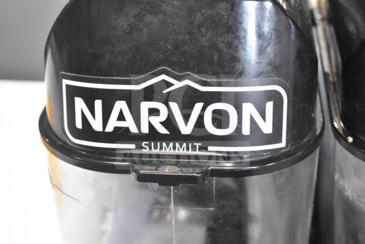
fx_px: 730
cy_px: 122
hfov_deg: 28.1
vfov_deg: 18.9
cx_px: 182
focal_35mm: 72
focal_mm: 48
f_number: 5.3
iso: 1600
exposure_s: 1/80
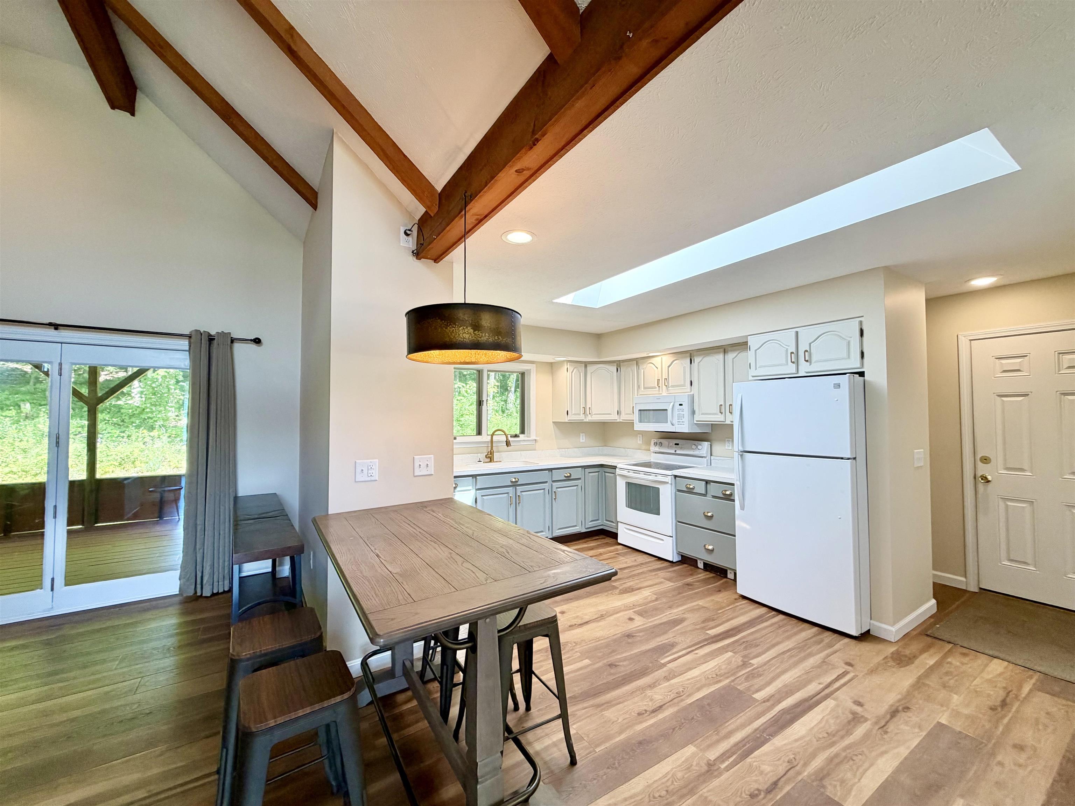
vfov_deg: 85.7
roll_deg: +0.0
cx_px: 538
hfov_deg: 102.1
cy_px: 403
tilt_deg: +2.0
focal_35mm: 14
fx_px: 435
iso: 125
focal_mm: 2.22
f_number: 2.2
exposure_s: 1/120
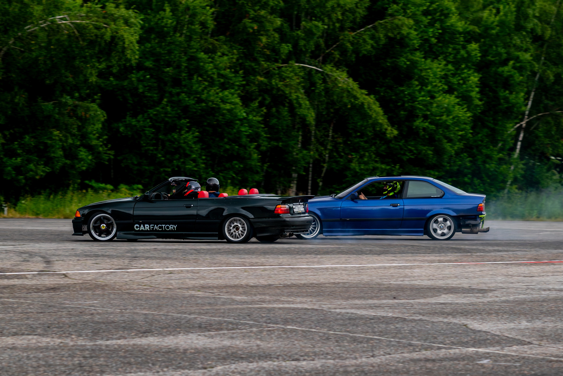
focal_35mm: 142
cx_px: 347
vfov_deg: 9.7
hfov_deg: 14.4
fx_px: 2221
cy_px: 204
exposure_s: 1/250
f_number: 3.5
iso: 640
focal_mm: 85
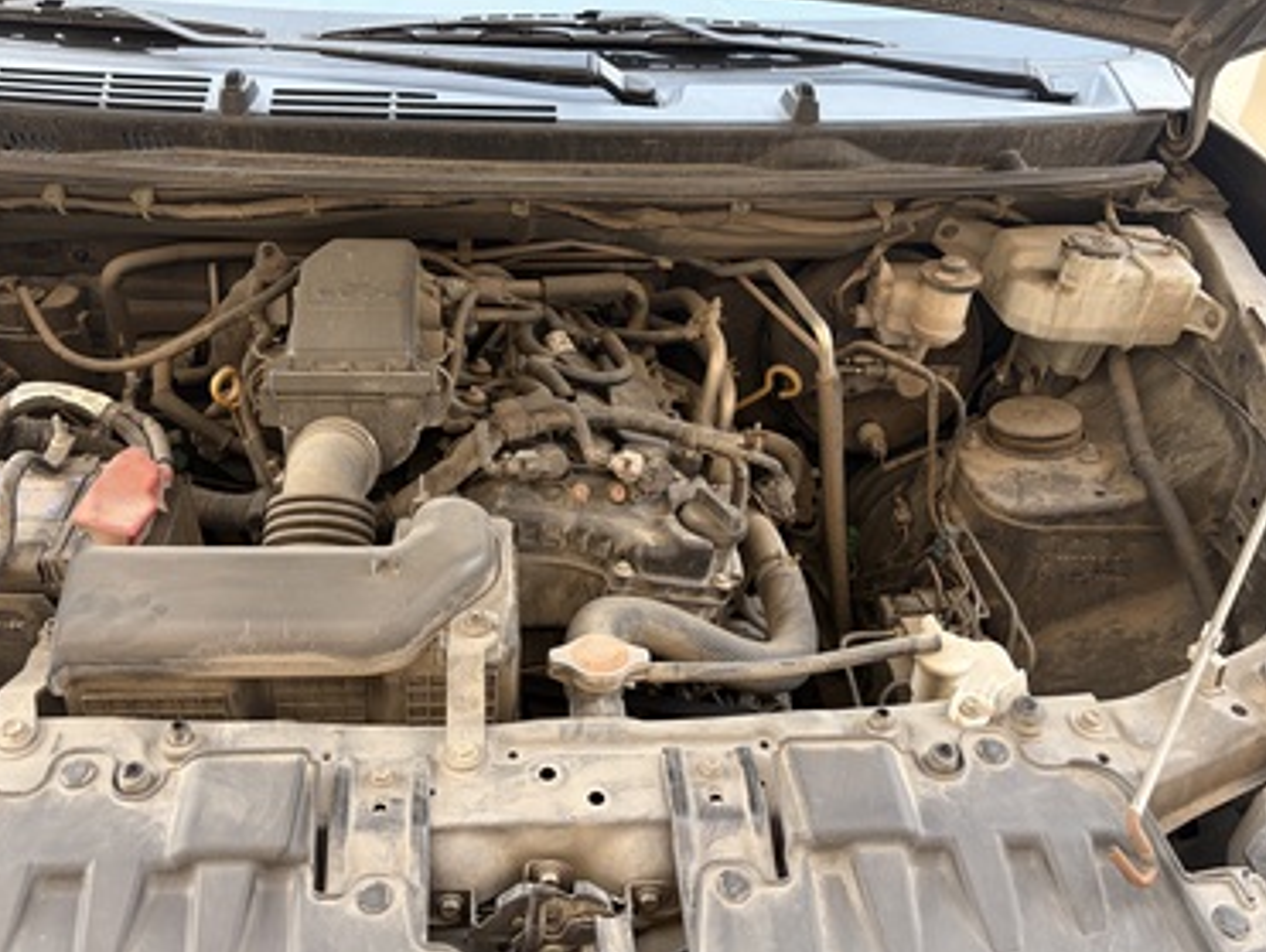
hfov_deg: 56.7
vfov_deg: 44.2
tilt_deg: -34.2
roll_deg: -1.3
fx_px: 1171
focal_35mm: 32
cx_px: 575
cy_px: 456
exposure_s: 1/121
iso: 100
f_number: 1.6
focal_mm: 5.96
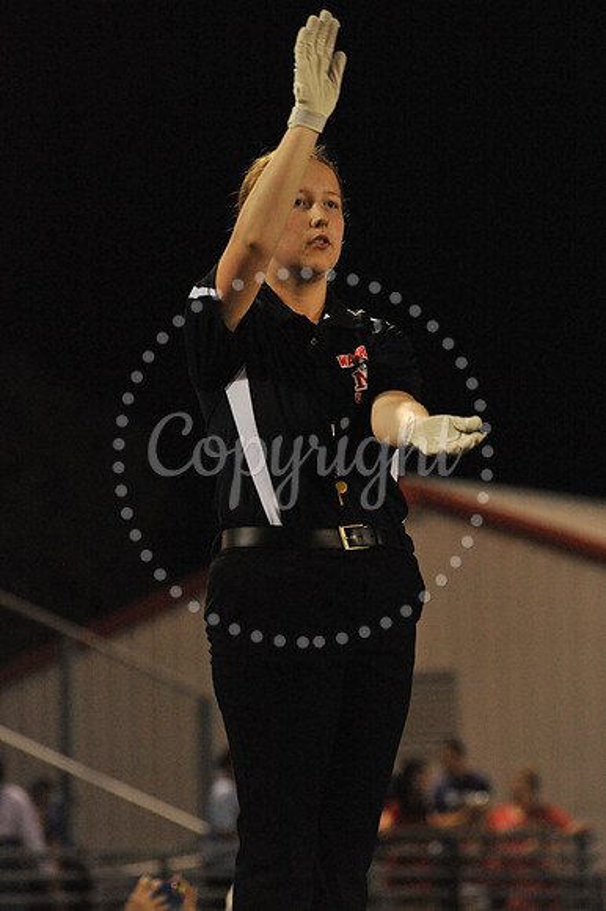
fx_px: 5056
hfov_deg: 6.9
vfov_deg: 10.3
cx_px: 303
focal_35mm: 200
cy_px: 456
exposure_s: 1/200
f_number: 5.6
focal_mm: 200
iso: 6400
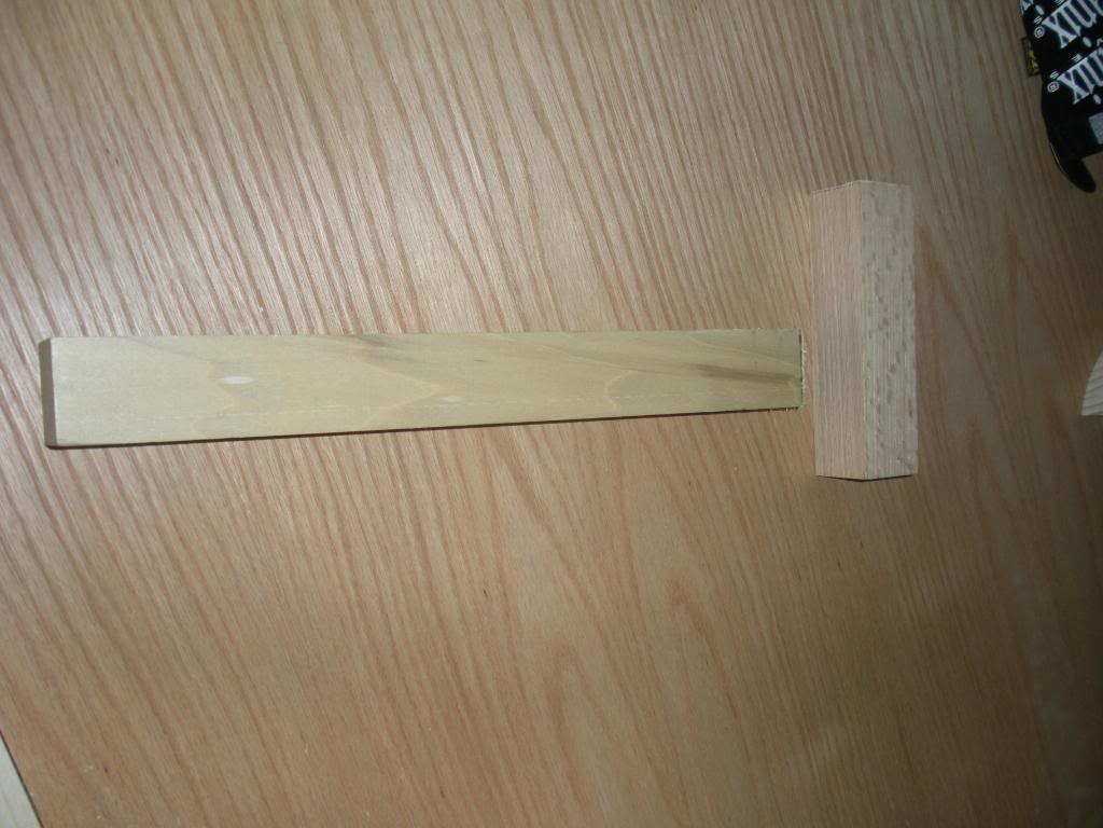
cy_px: 414
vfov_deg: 39.7
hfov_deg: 51.4
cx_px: 552
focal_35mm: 36
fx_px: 1147
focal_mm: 6.3
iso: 64
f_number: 3.5
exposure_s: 1/60
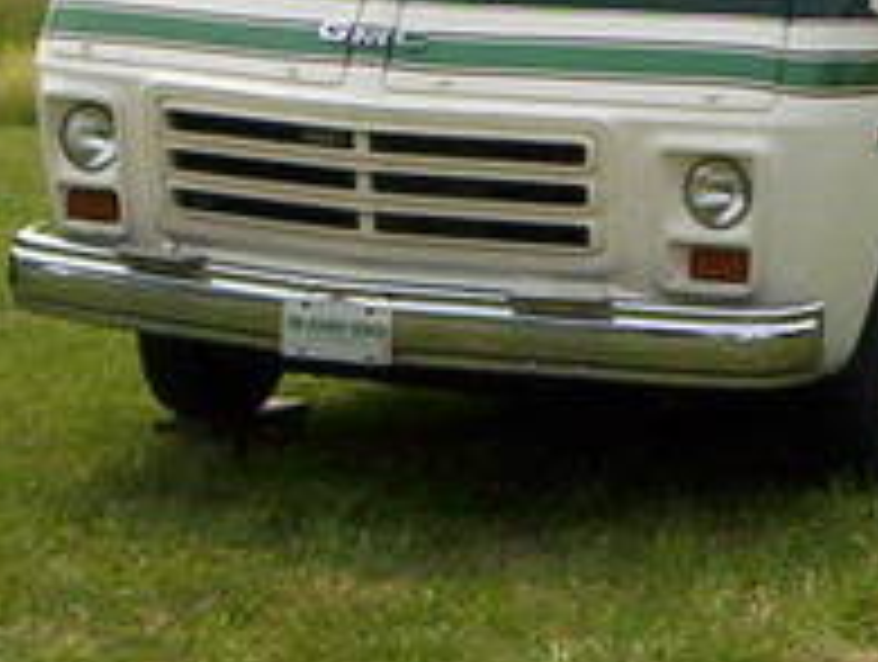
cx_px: 810
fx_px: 4015
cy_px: 128
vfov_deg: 9.4
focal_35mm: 158
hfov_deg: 12.4
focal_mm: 4.99
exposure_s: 1/858
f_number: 4.5
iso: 100
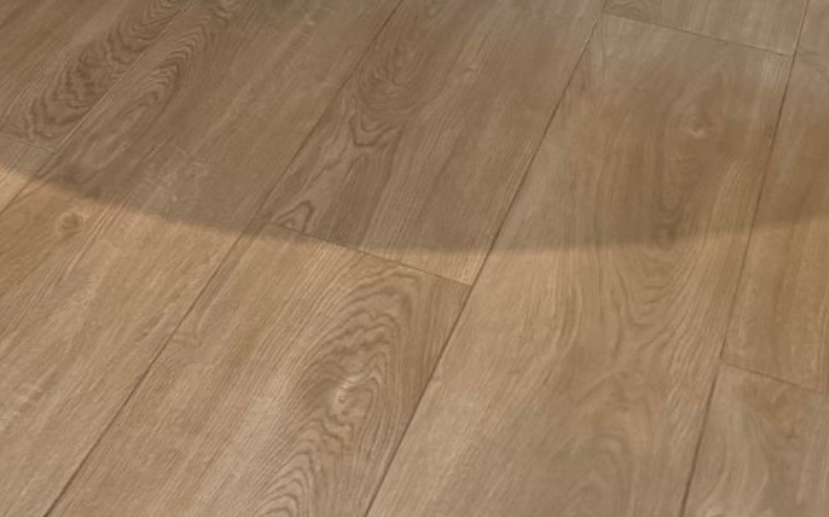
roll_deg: -2.5
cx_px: -157
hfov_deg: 22.5
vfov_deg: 13.6
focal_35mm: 85
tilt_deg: -15.5
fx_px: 1920
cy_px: -446
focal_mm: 6.76
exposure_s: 1/60
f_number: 1.78
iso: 200
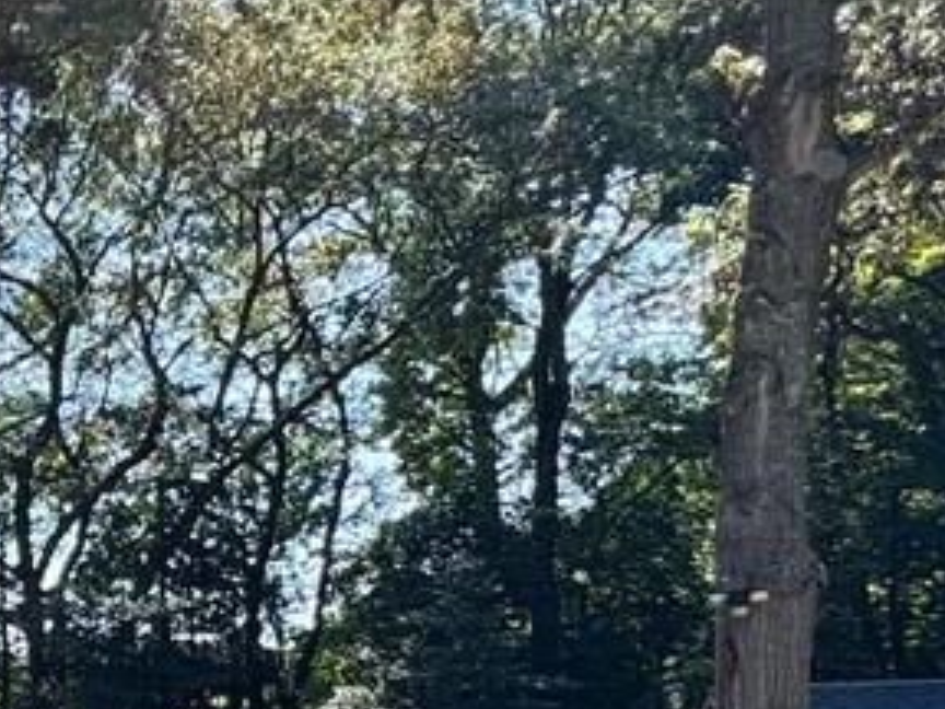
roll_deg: -0.9
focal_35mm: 70
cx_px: -623
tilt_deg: +2.9
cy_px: 788
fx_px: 1911
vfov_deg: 20.0
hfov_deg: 21.3
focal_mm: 2.22
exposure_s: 1/508
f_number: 2.2
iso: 40
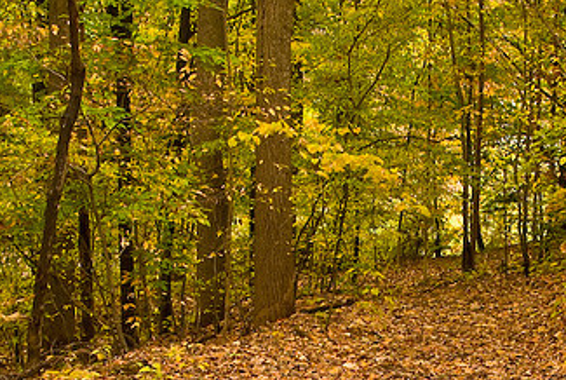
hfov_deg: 26.9
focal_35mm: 75
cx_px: 294
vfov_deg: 18.1
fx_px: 1181
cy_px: 292
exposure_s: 1/2
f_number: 25
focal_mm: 28
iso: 200
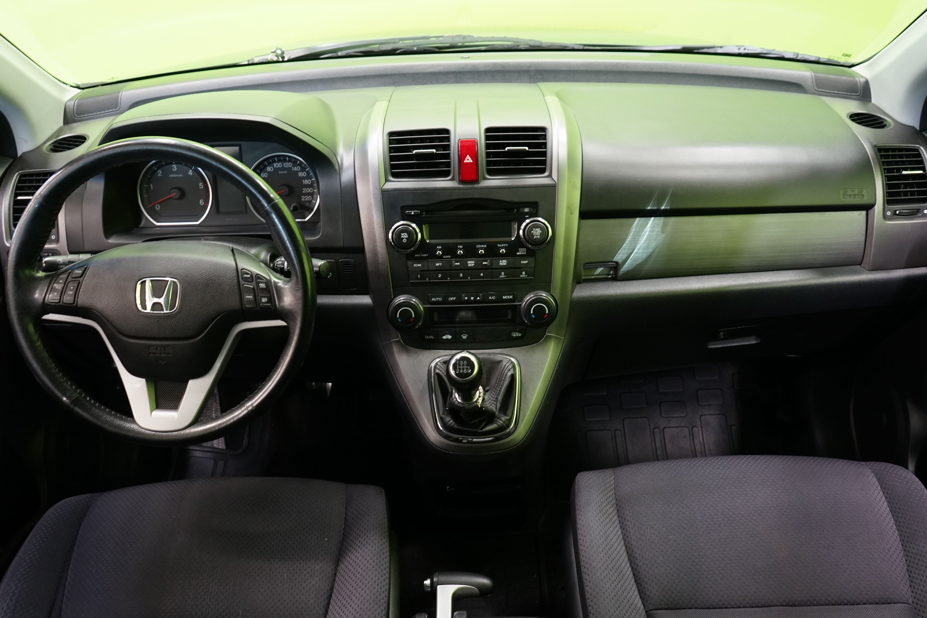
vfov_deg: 43.6
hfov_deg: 61.9
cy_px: 313
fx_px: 772
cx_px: 467
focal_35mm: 30
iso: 1600
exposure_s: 1/15
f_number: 5
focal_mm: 29
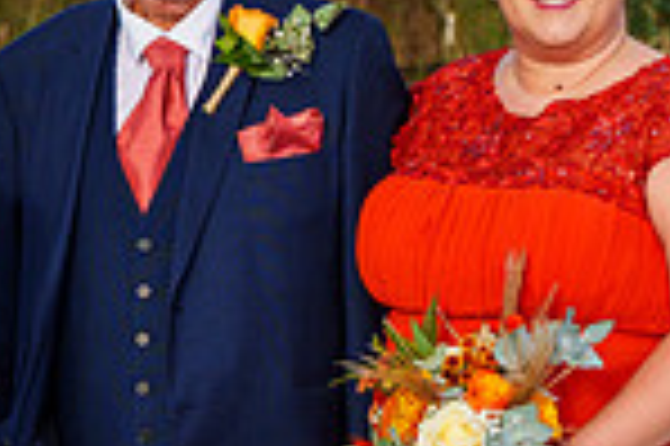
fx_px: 3328
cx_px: -86
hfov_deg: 11.3
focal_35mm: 179
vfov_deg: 7.7
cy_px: 257
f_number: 3.2
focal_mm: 40
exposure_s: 1/5000
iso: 400
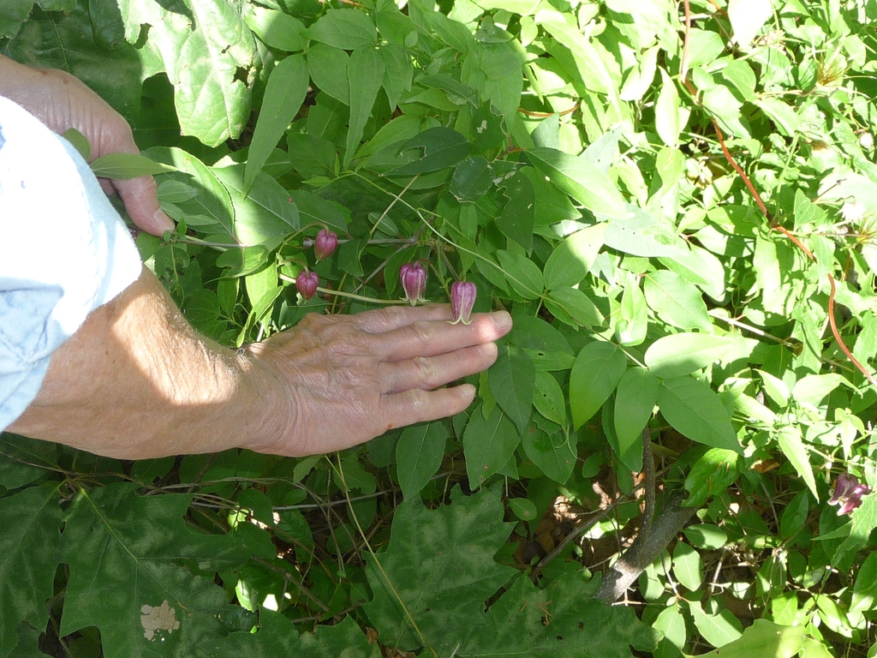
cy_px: 329
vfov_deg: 29.1
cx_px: 438
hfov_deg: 38.2
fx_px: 1267
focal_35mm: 50
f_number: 3.4
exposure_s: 1/160
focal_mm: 5
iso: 100
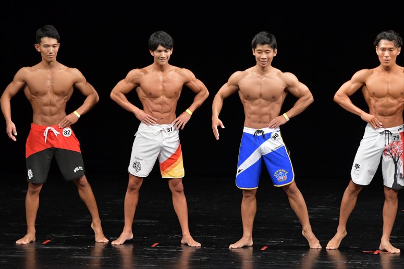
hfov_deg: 7.6
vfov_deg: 5.1
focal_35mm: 270
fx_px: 3029
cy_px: 134
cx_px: 202
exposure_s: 1/400
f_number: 5.6
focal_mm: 180
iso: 3200
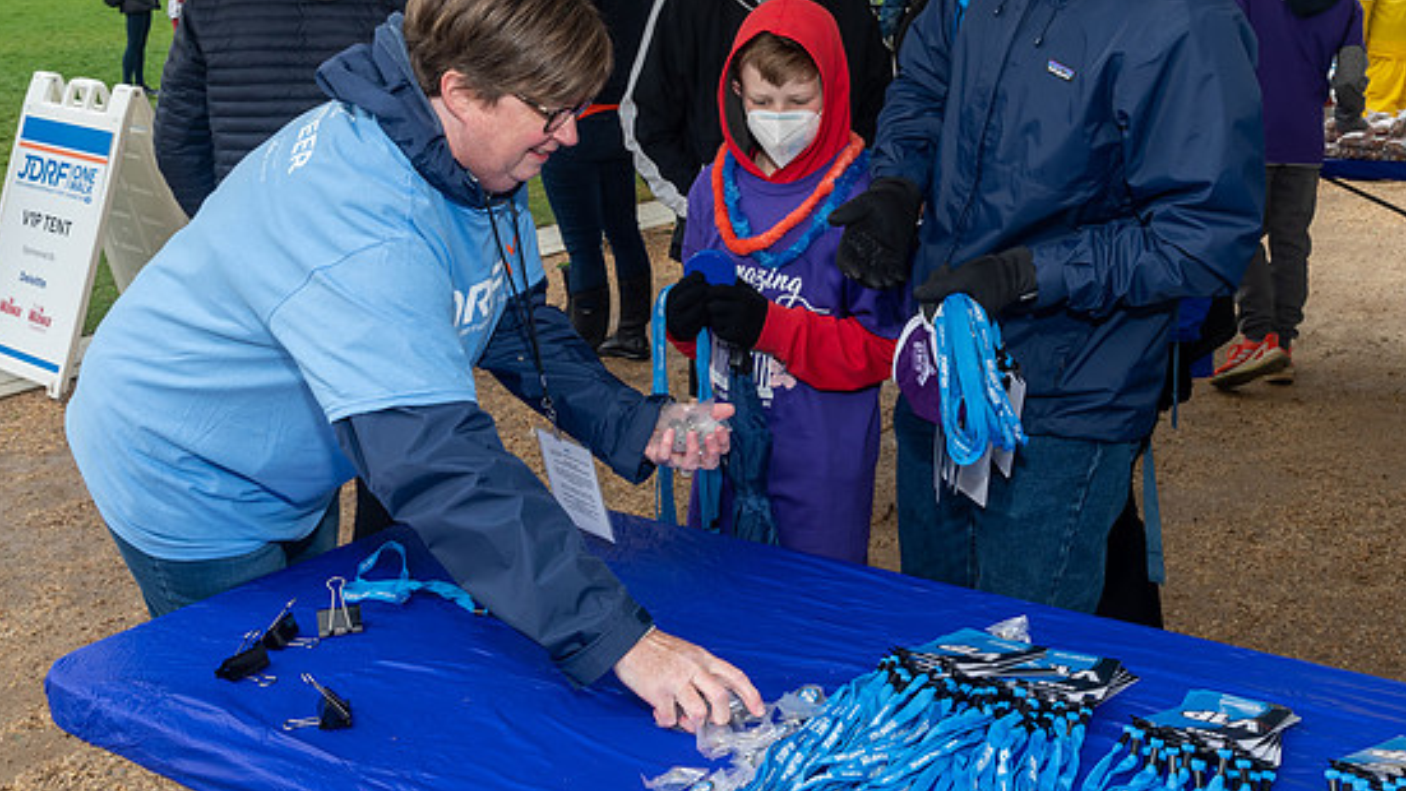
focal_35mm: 43
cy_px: 169
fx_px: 1603
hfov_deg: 47.4
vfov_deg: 27.2
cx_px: 694
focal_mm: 20
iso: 250
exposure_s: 1/250
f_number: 8
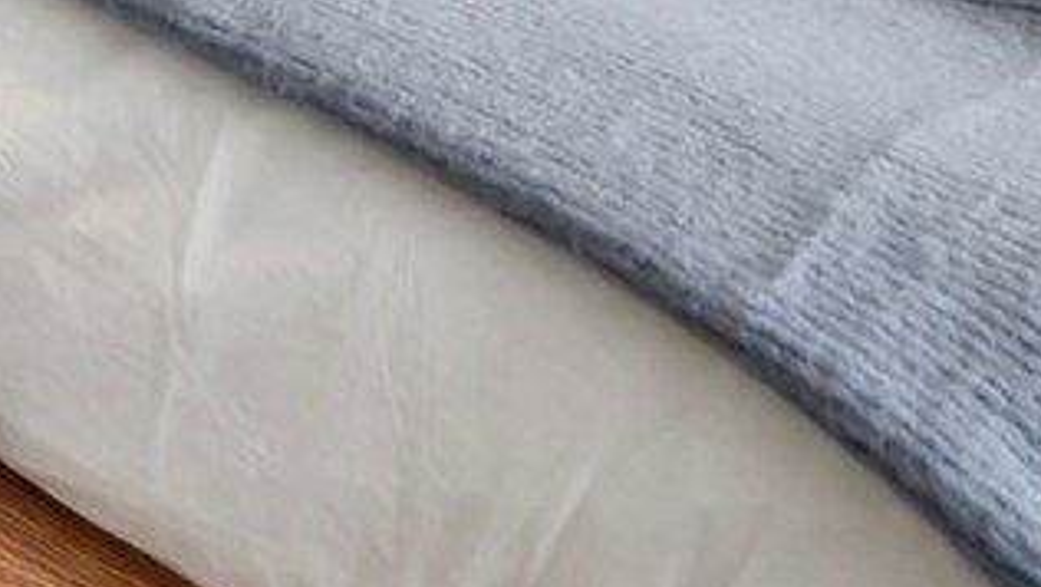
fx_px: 3175
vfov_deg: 8.0
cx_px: -405
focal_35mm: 115
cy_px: -1496
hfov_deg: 17.2
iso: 250
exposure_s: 1/15
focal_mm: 16
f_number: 9
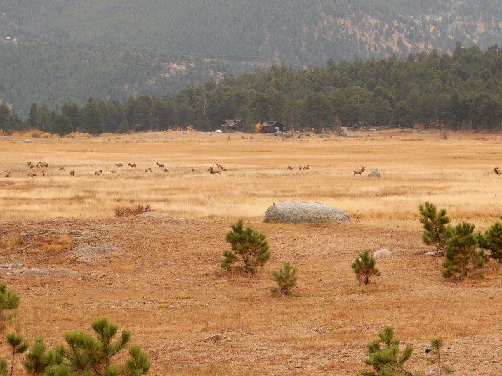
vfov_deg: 8.2
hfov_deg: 11.0
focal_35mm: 180
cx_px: 239
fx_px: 2610
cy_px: 155
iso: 125
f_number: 6
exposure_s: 1/80
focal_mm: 24.7
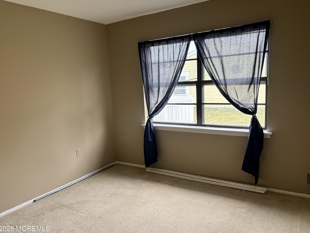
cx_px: 154
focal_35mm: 27
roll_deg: +3.2
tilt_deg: -8.2
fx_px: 242
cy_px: 119
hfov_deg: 65.3
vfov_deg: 51.4
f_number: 1.6
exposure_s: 1/82
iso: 125
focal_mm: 5.96
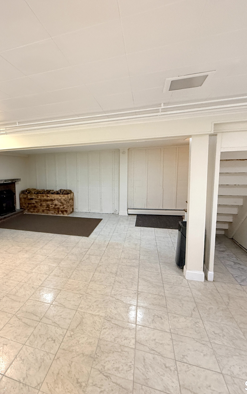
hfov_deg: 56.3
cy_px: 196
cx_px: 58
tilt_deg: -6.6
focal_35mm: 20
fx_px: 215
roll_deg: +1.5
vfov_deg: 85.1
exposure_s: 1/60
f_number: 2.2
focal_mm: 2.22
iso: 400
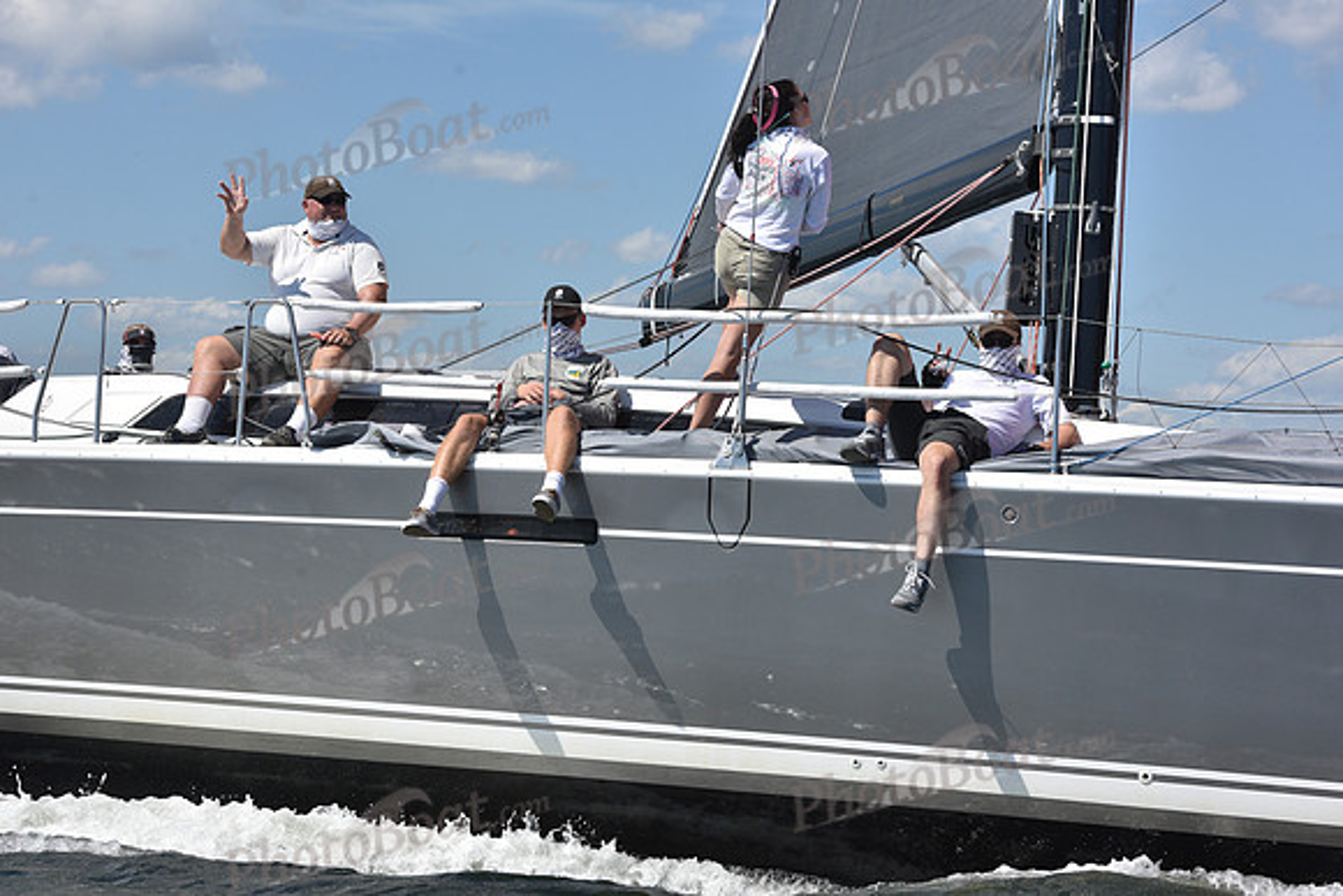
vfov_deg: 14.4
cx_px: 672
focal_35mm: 95
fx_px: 3545
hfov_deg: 21.5
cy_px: 448
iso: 320
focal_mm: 95
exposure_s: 1/1250
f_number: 10
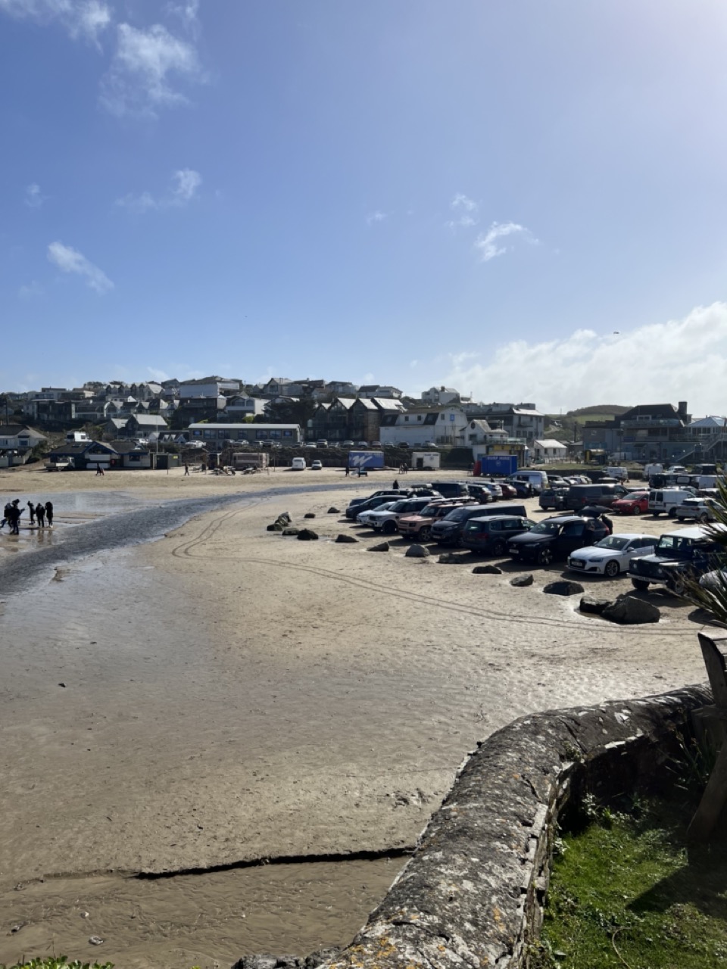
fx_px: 728
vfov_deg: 67.3
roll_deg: +0.0
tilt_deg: -2.0
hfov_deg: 53.1
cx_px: 364
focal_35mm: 26
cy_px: 484
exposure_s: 1/9091
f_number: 1.6
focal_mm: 5.1
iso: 50
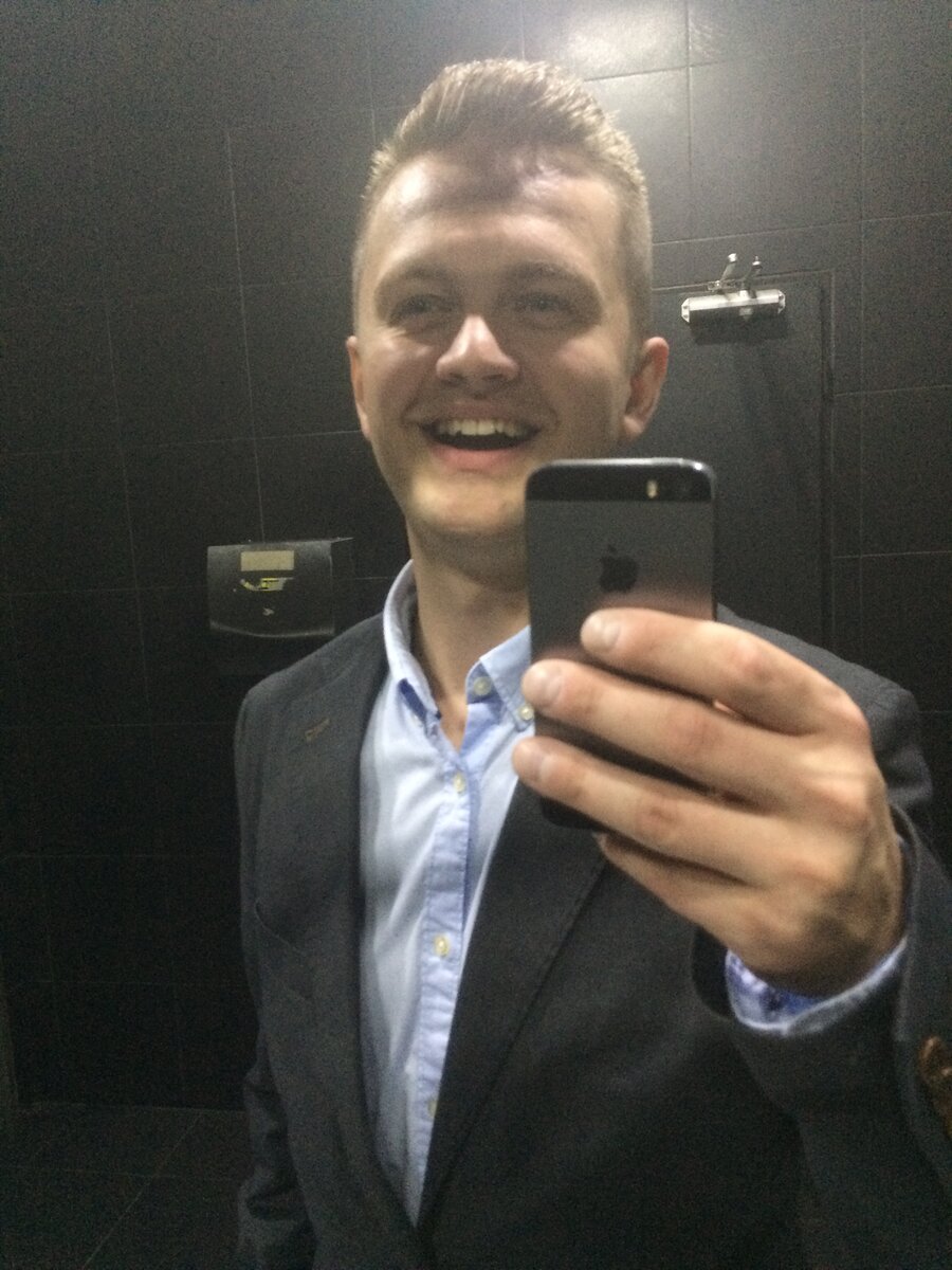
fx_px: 1063
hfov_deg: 48.2
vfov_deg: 61.7
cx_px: 476
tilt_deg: -9.6
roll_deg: +4.3
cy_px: 635
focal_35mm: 29
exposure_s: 1/17
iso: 250
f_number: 2.2
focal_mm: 4.15
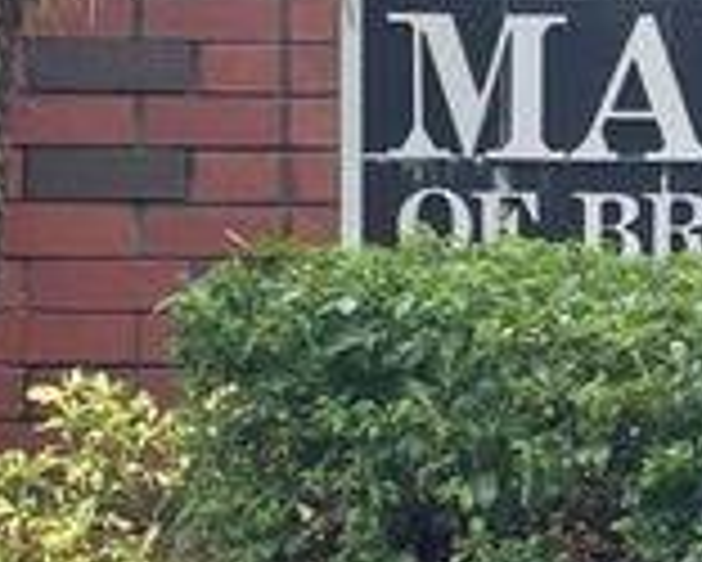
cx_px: 808
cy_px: 252
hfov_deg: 13.5
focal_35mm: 139
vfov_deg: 11.1
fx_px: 2890
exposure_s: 1/561
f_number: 1.6
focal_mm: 4.2
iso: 32
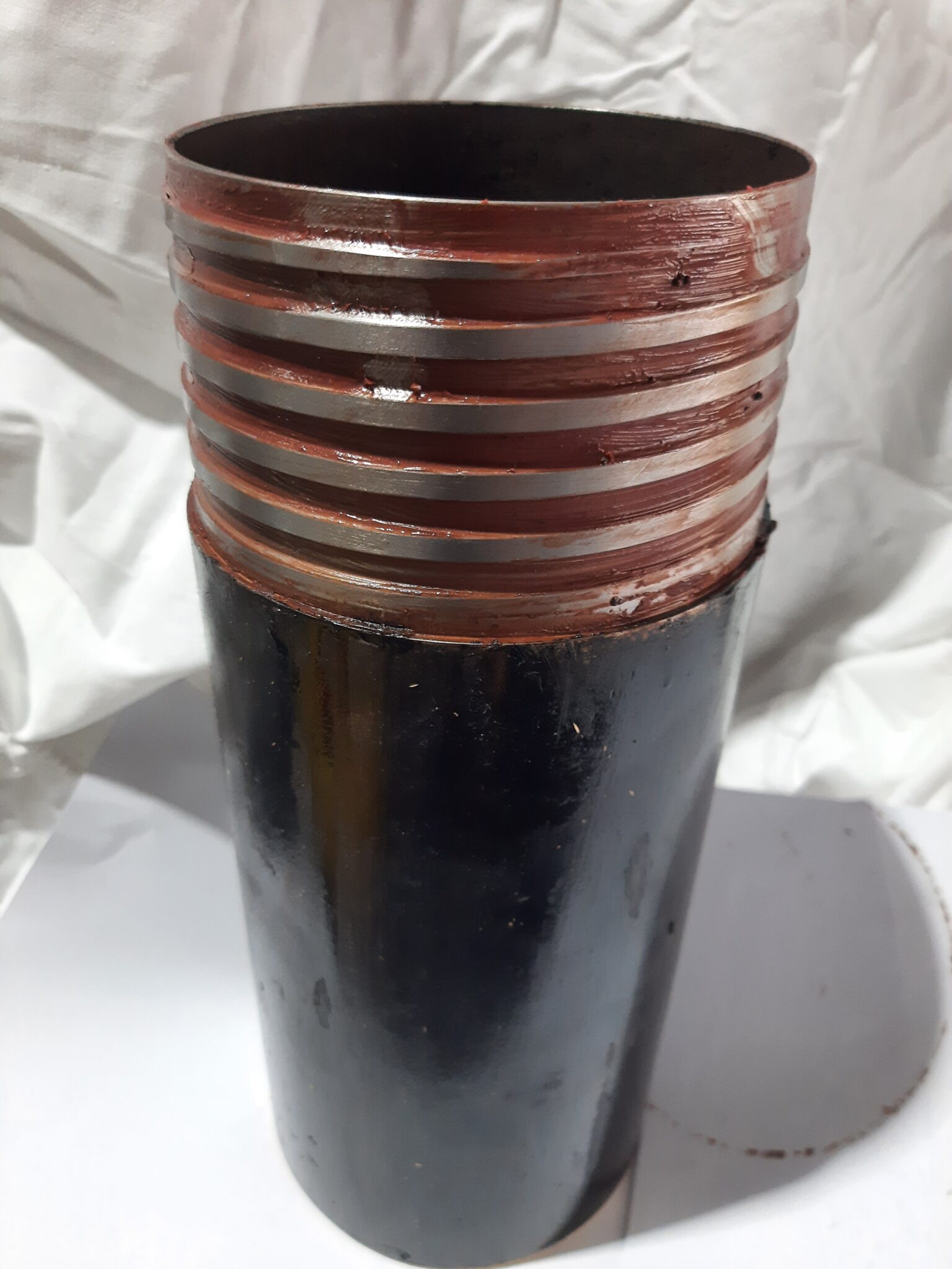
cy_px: 634
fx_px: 953
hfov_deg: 53.1
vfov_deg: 67.3
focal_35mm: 26
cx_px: 476
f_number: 1.7
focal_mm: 3.92
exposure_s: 1/50
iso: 250
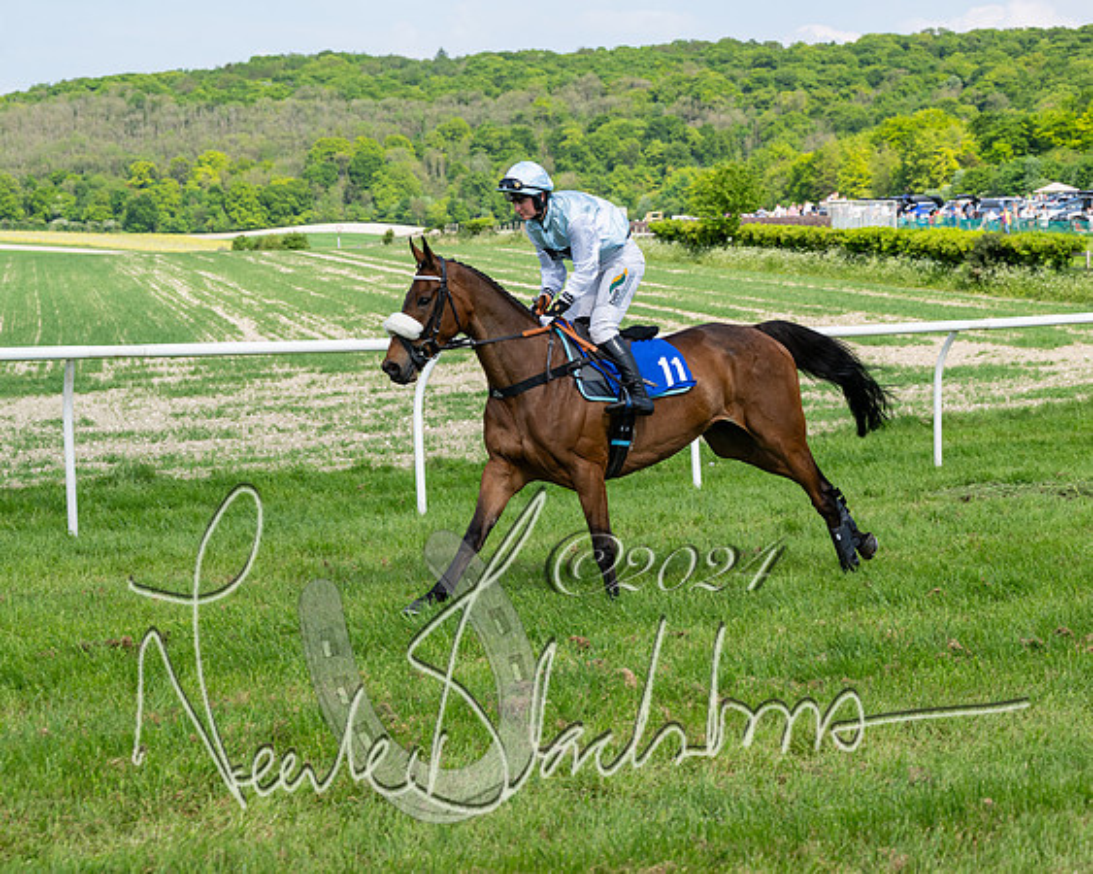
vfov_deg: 18.2
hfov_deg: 22.6
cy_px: 437
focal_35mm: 85
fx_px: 2733
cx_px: 546
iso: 200
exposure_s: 1/1000
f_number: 5.6
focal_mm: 75
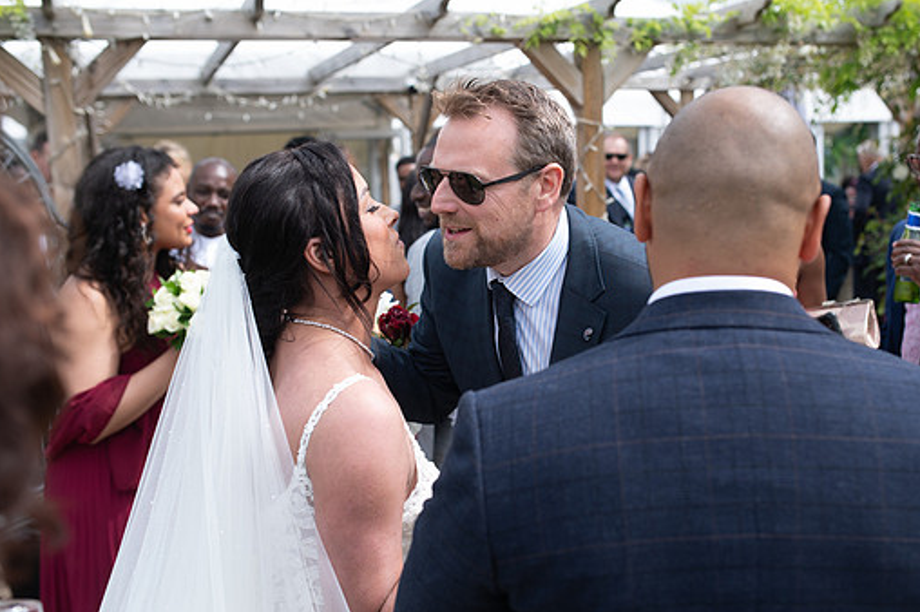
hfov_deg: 48.4
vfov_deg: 33.3
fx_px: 1022
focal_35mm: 40
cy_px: 330
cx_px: 520
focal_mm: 35
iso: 125
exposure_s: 1/1000
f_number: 3.2
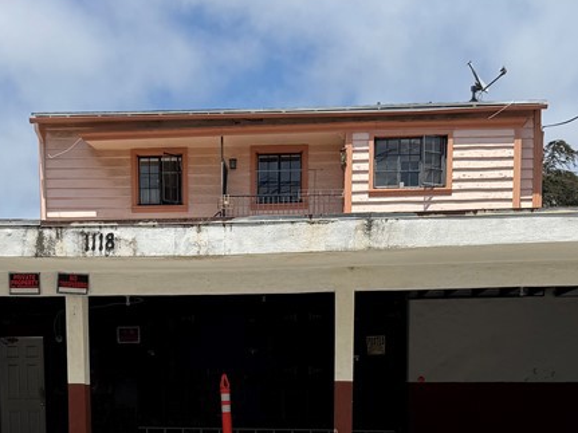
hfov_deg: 33.7
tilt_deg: -5.0
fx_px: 951
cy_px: 454
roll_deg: +0.2
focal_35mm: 57
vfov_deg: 24.2
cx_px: 244
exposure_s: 1/6410
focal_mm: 6.76
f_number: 1.78
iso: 80
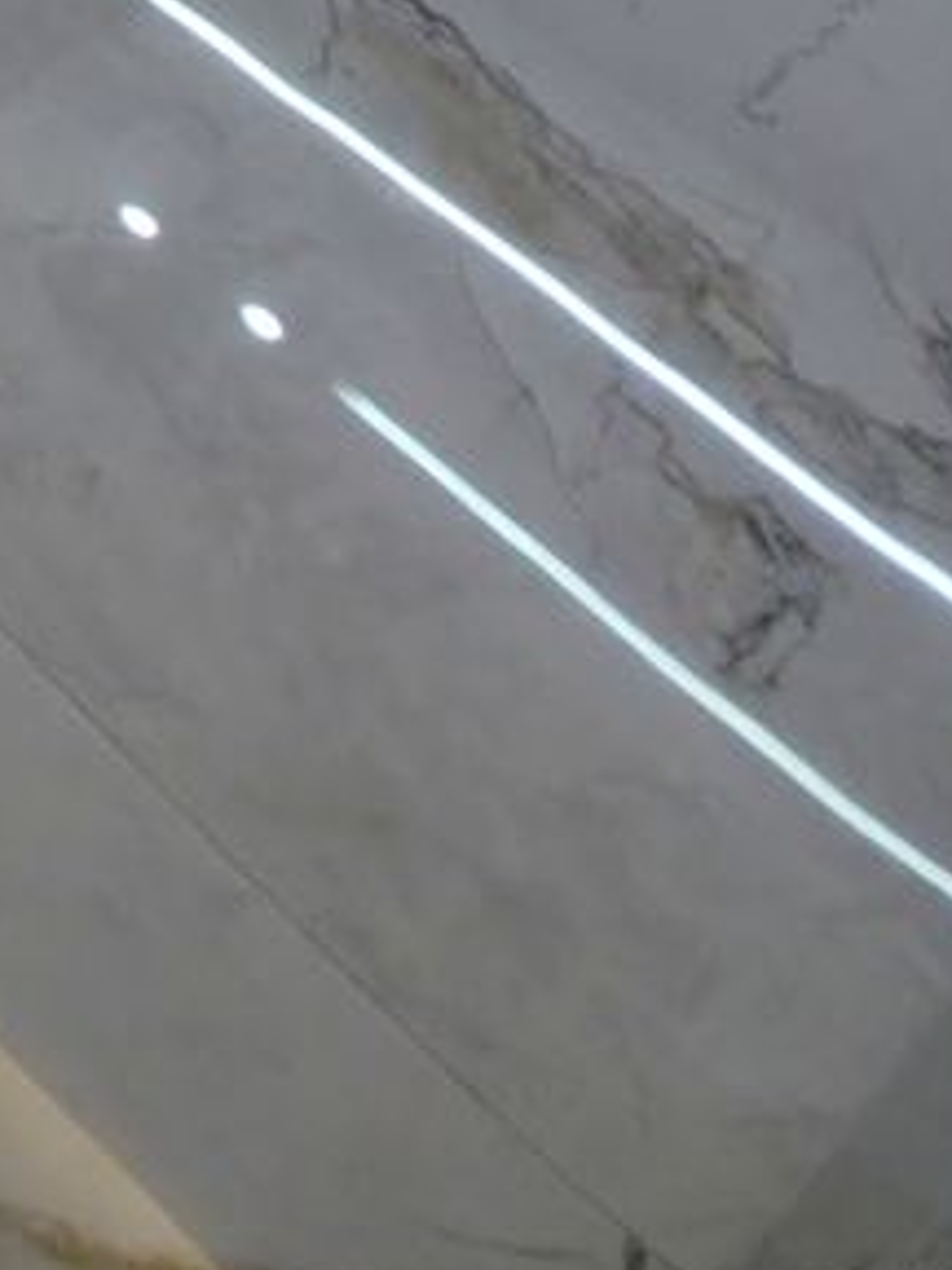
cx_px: -1406
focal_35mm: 65
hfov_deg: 14.2
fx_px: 2383
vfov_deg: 14.6
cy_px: -1879
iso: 20
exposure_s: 1/179
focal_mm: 2.2
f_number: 1.9
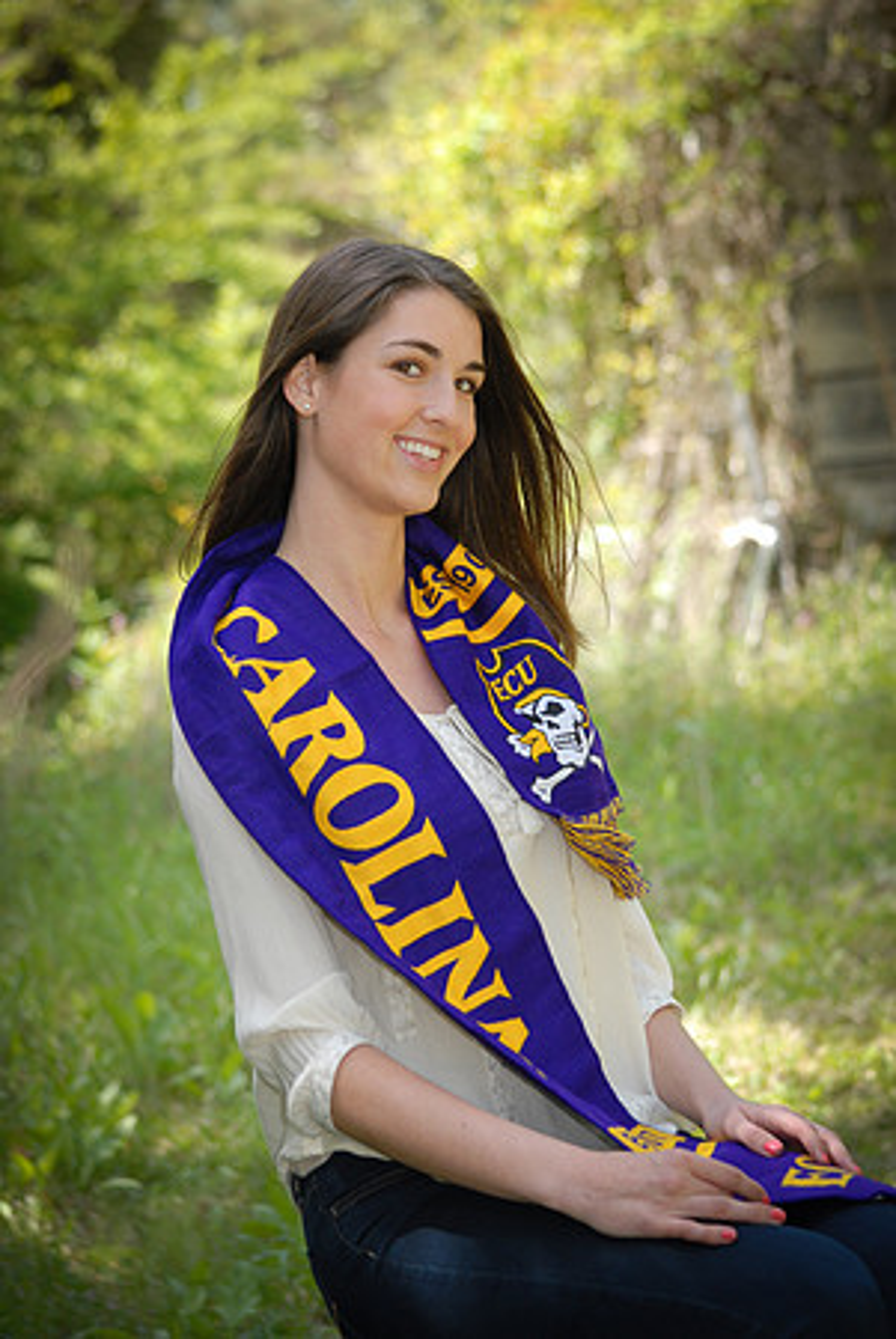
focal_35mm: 128
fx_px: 4749
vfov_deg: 16.1
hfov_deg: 10.8
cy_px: 670
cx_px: 448
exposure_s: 1/250
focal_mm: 85
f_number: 5
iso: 250
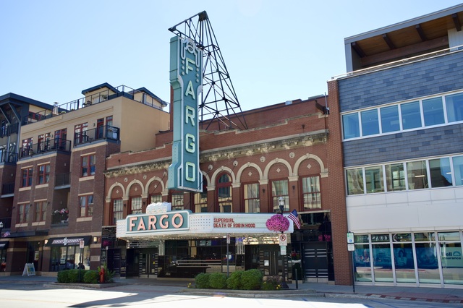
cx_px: 232
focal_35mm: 33
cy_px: 154
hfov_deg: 57.2
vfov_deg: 39.9
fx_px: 424
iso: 100
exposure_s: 1/160
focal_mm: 22
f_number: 6.3
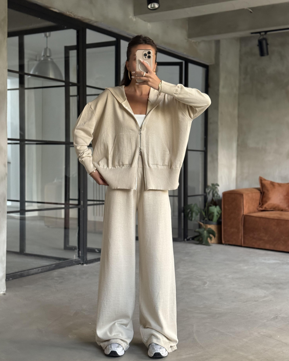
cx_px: 142
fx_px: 545
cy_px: 168
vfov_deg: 36.6
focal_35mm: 51
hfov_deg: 29.7
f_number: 1.78
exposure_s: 1/60
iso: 250
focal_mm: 6.76
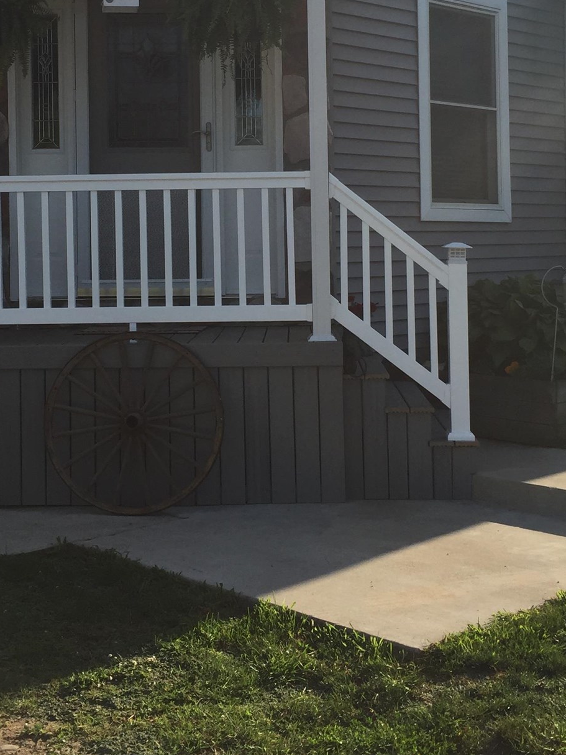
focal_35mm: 55
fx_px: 1199
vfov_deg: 34.4
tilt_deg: +2.2
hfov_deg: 26.5
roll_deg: +0.9
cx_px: 241
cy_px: 217
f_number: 2.2
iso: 32
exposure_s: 1/1582
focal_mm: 4.15
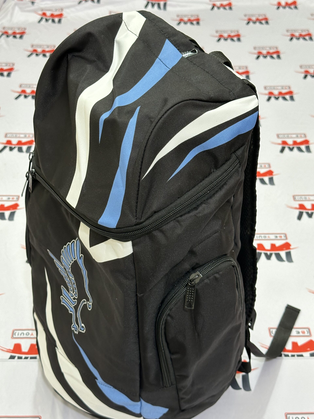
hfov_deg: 30.3
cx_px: 157
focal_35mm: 48
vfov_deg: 39.7
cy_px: 210
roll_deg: -1.8
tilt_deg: -42.0
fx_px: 581
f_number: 1.78
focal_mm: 6.86
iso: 250
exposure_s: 1/50
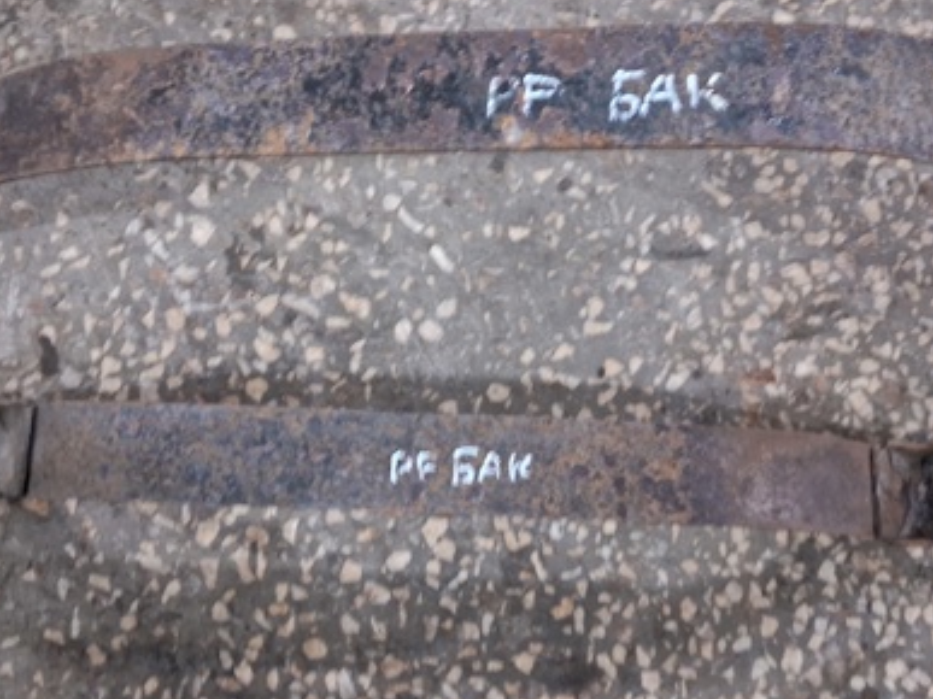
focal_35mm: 43
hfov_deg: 43.9
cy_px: 307
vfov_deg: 33.5
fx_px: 1159
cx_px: 468
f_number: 1.8
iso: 800
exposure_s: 1/24
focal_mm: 3.98
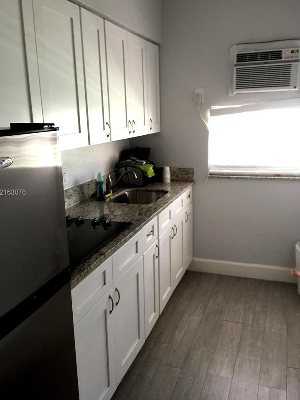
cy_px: 193
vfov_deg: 58.3
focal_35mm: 31
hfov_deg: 45.4
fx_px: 358
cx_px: 154
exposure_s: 1/30
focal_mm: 4.15
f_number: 2.2
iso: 100
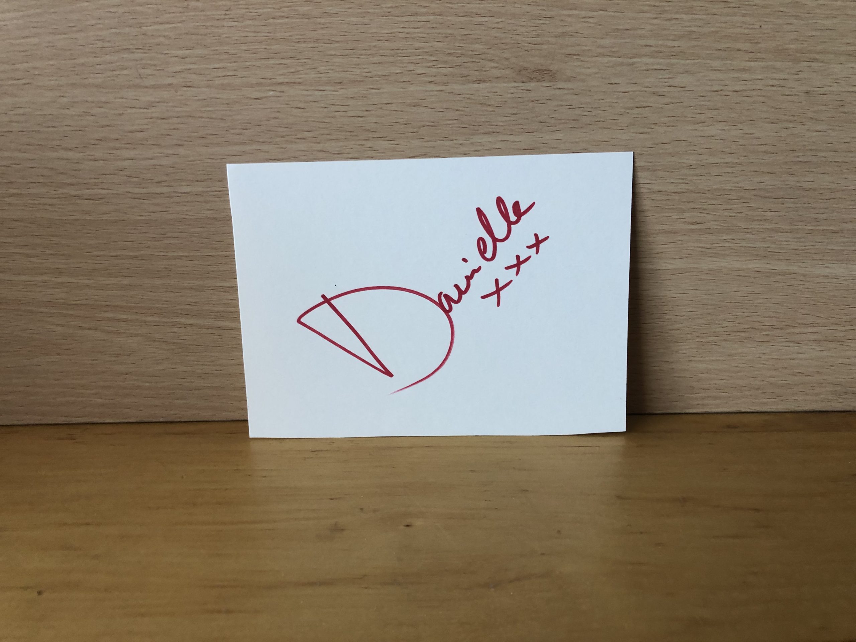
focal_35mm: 28
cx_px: 428
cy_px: 321
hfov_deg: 63.4
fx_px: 692
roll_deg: -0.3
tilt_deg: -22.0
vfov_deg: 49.7
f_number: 1.8
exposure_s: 1/15
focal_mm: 3.99
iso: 40
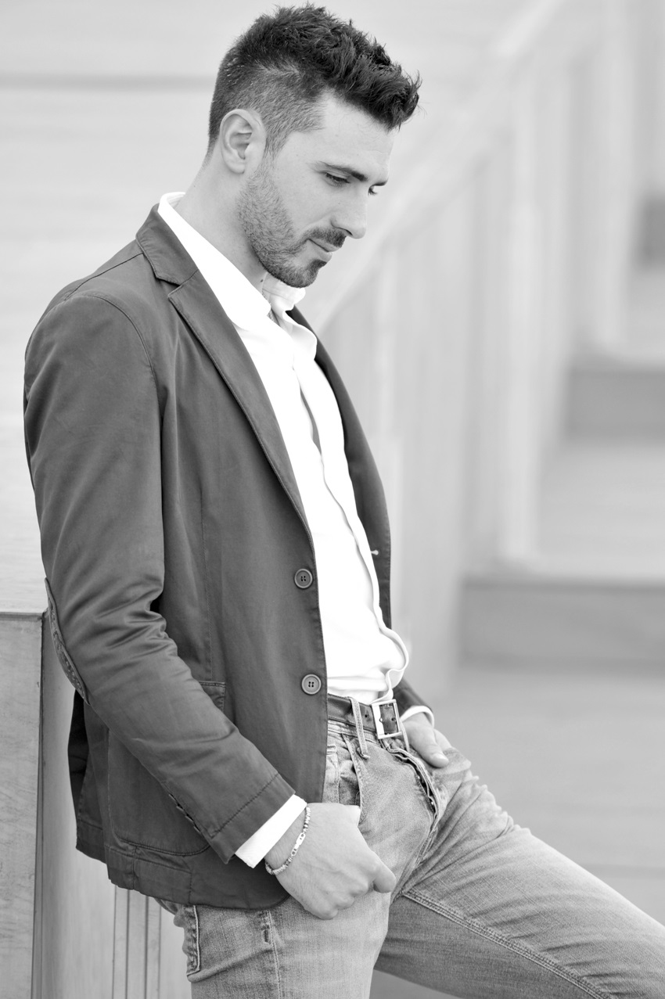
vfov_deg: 11.8
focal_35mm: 175
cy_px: 500
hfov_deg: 7.8
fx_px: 4854
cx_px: 332
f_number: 3.5
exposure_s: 1/400
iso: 400
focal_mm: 175
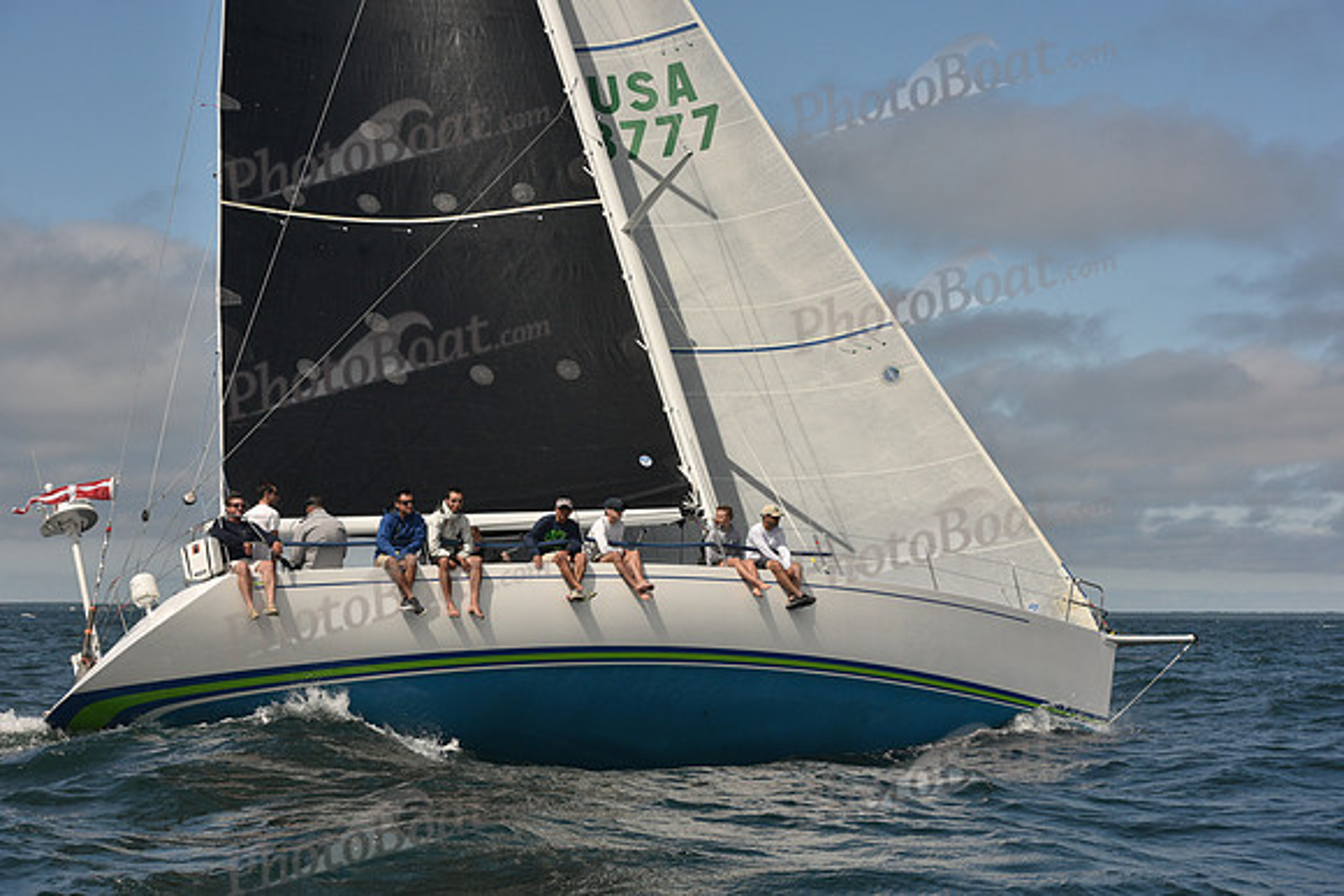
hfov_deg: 28.8
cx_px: 672
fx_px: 2614
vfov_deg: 19.5
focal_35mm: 70
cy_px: 448
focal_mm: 70
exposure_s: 1/800
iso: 320
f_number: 8
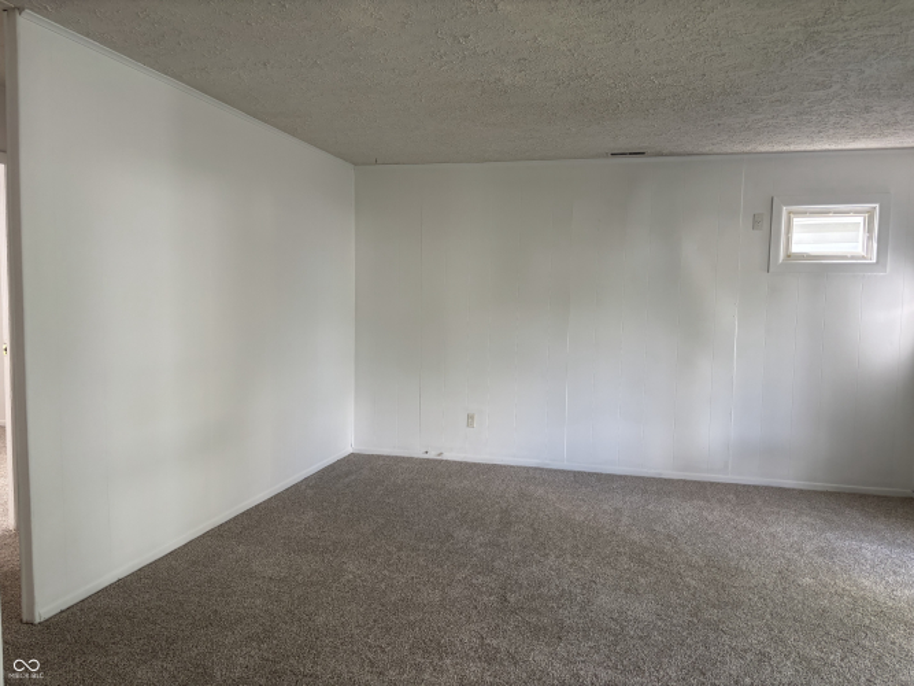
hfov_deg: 67.3
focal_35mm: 26
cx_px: 457
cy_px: 343
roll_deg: -1.4
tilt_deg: -3.3
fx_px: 686
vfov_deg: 53.0
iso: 100
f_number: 1.6
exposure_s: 1/120
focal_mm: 5.96
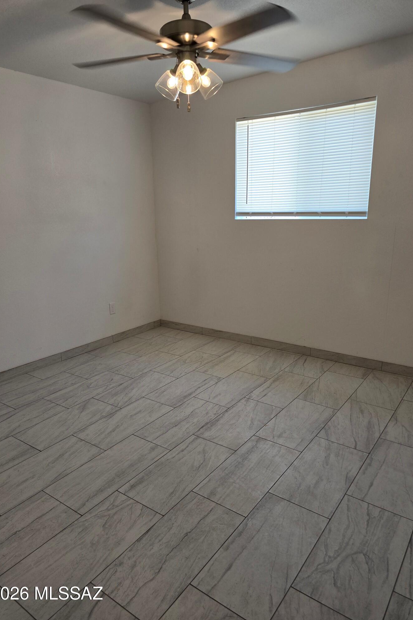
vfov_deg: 73.7
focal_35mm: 24
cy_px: 311
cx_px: 209
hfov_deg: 53.1
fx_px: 413
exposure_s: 1/120
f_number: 1.7
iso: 64
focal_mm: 6.3
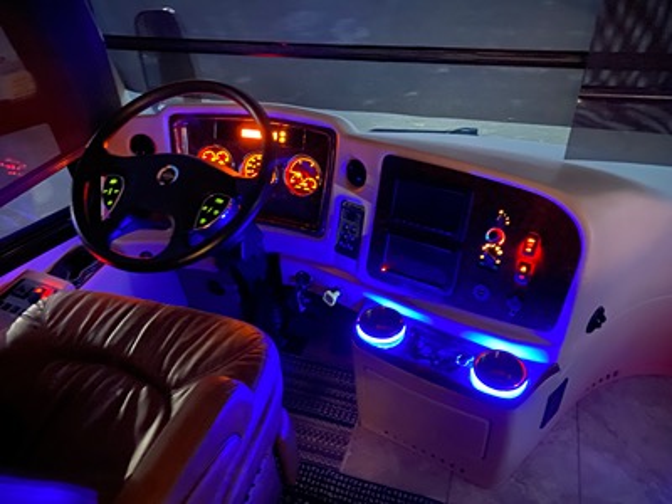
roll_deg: +4.5
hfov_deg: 67.3
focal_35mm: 26
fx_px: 505
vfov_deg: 53.1
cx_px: 336
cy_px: 252
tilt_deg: -38.2
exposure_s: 1/2
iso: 2000
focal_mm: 4.25
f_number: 1.8
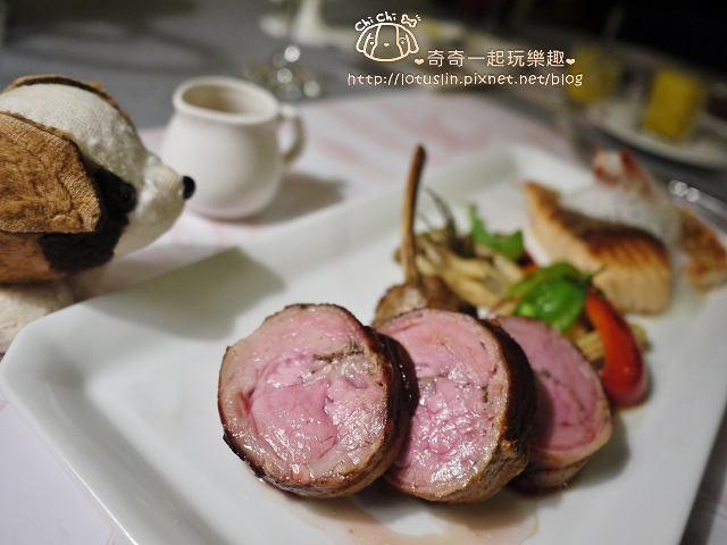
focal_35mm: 28
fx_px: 588
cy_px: 272
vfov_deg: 49.7
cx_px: 364
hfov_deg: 63.4
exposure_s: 1/25
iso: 400
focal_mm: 14
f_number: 2.5
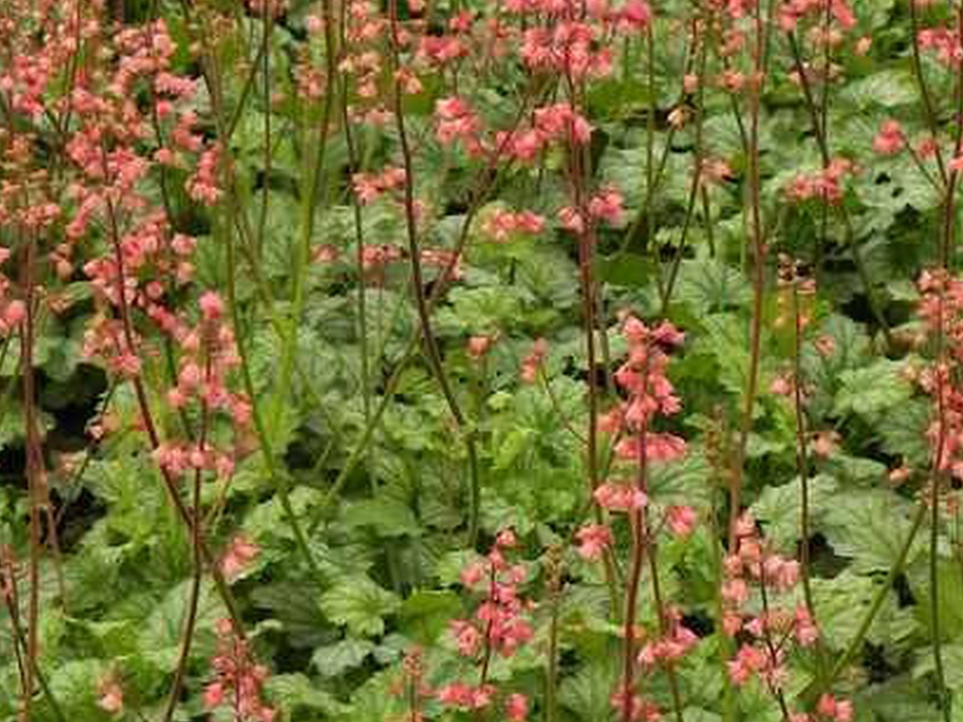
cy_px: 169
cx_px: 600
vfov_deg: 6.5
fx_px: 6341
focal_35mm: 228
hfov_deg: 8.7
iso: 160
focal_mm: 20.8
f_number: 4.5
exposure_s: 1/400
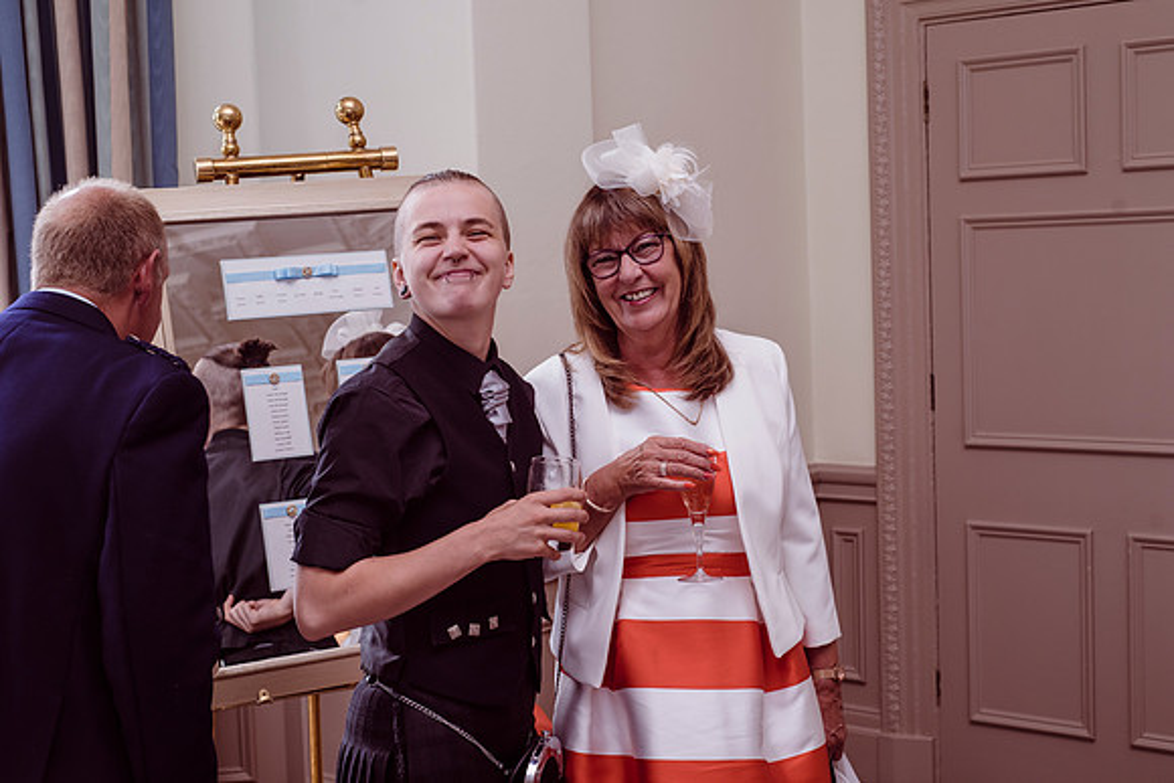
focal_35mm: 50
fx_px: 1631
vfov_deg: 27.0
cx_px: 587
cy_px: 392
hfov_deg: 39.6
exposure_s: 1/100
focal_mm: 50
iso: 400
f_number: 5.6
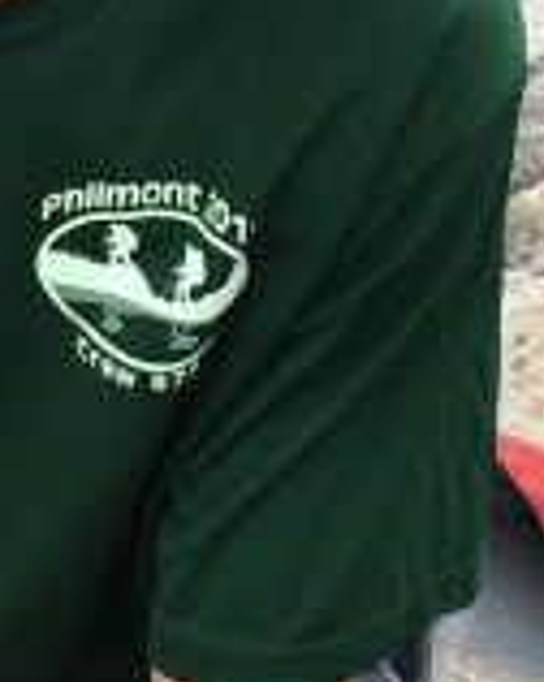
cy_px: 170
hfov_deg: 9.8
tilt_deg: -33.6
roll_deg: +8.4
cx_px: -285
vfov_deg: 12.6
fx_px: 3085
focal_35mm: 153
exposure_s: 1/391
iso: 32
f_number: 2.2
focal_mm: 4.15
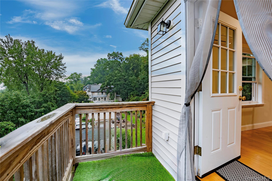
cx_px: 136
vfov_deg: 77.3
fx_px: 113
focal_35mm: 15
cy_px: 90
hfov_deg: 100.4
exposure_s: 1/40
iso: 320
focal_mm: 15
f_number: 7.1
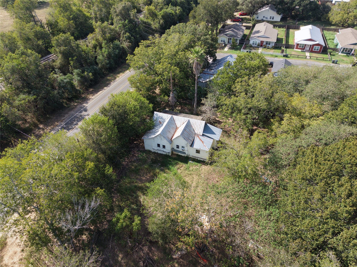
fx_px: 248
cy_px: 134
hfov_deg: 71.6
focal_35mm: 24
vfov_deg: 56.8
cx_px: 178
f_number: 1.8
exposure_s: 1/1000
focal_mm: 8.67
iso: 100
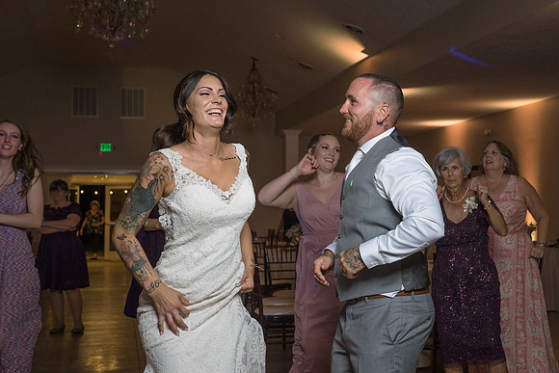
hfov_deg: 34.8
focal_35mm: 57
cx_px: 317
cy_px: 166
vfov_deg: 23.7
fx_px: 890
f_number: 5.6
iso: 2000
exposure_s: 1/200
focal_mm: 49
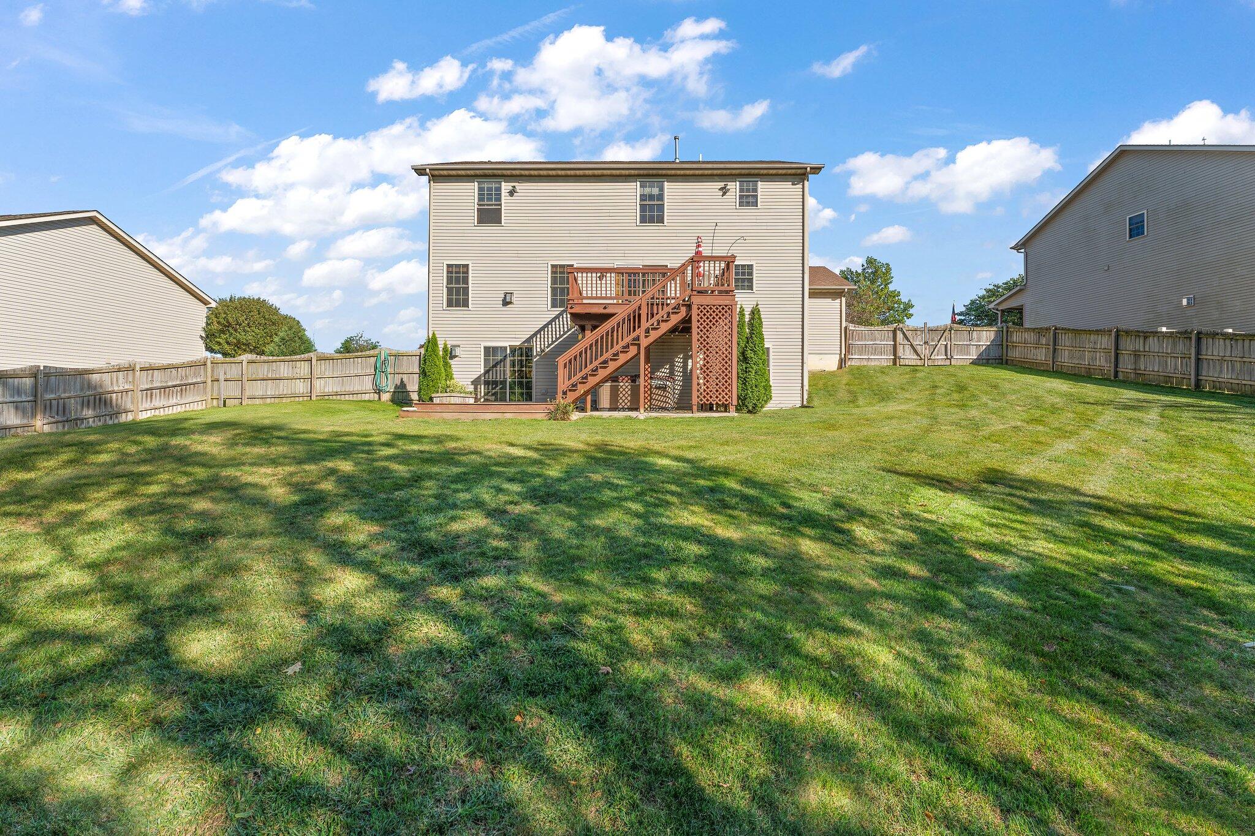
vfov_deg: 81.2
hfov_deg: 104.3
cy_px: 418
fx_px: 488
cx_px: 628
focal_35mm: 14
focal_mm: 14
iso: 320
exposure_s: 1/60
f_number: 9
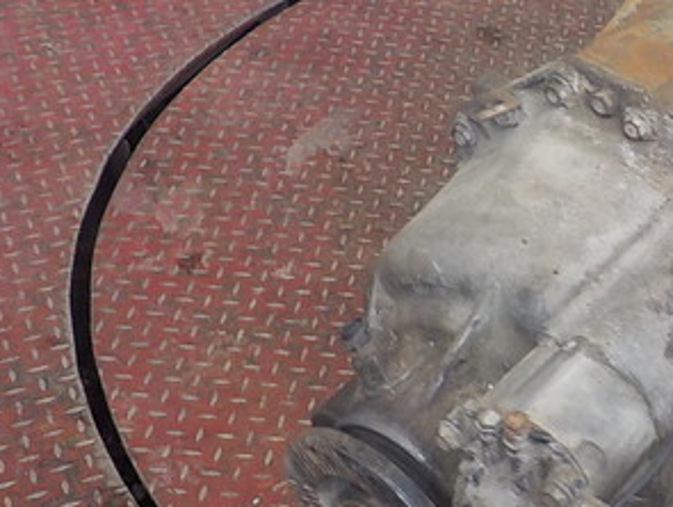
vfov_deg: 22.6
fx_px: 1265
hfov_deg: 27.6
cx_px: 714
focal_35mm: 65
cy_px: 201
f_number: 3.3
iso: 125
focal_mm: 4.1
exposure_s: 1/30
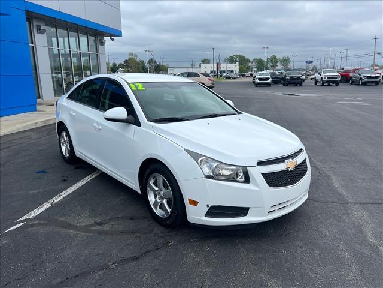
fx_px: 288
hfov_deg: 67.3
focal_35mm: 26
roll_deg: -0.8
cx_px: 192
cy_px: 144
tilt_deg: -14.5
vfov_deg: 53.1
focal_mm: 5.7
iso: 50
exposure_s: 1/3077
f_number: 1.5
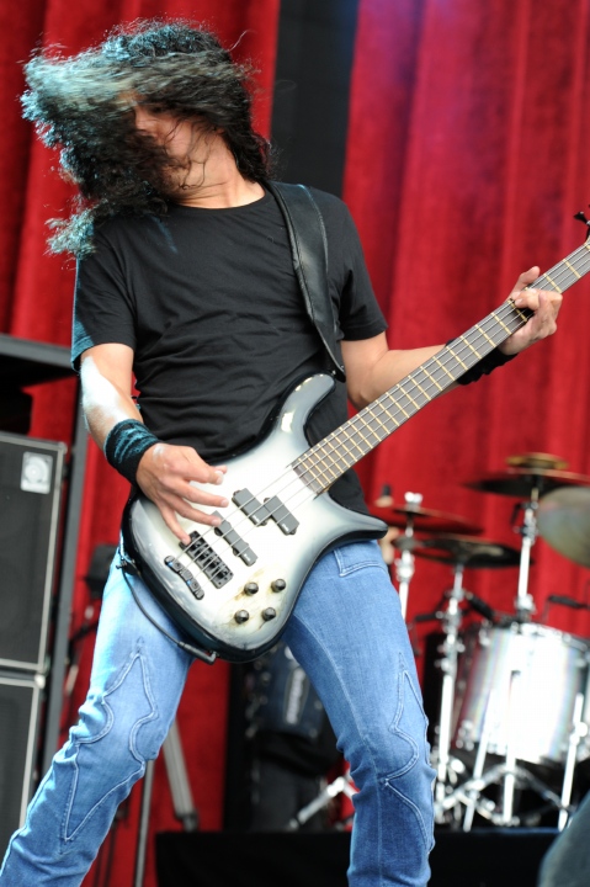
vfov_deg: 18.3
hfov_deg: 12.2
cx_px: 295
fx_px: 2757
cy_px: 444
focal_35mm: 112
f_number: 5
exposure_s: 1/250
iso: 500
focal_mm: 112
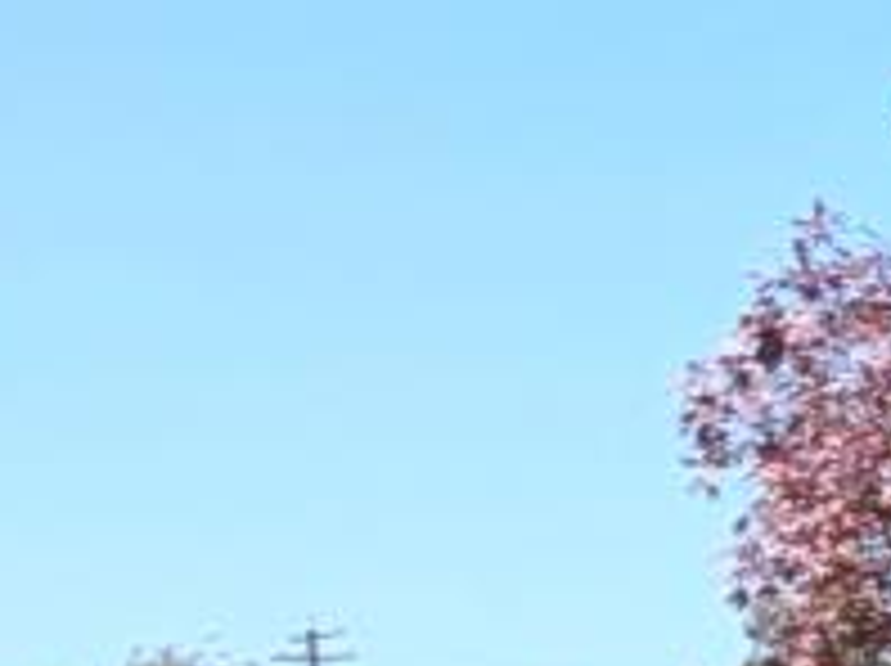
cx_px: 2889
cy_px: 727
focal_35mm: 182
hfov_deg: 8.6
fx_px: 4679
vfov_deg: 8.1
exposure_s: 1/2933
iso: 49
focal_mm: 4.53
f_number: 1.7
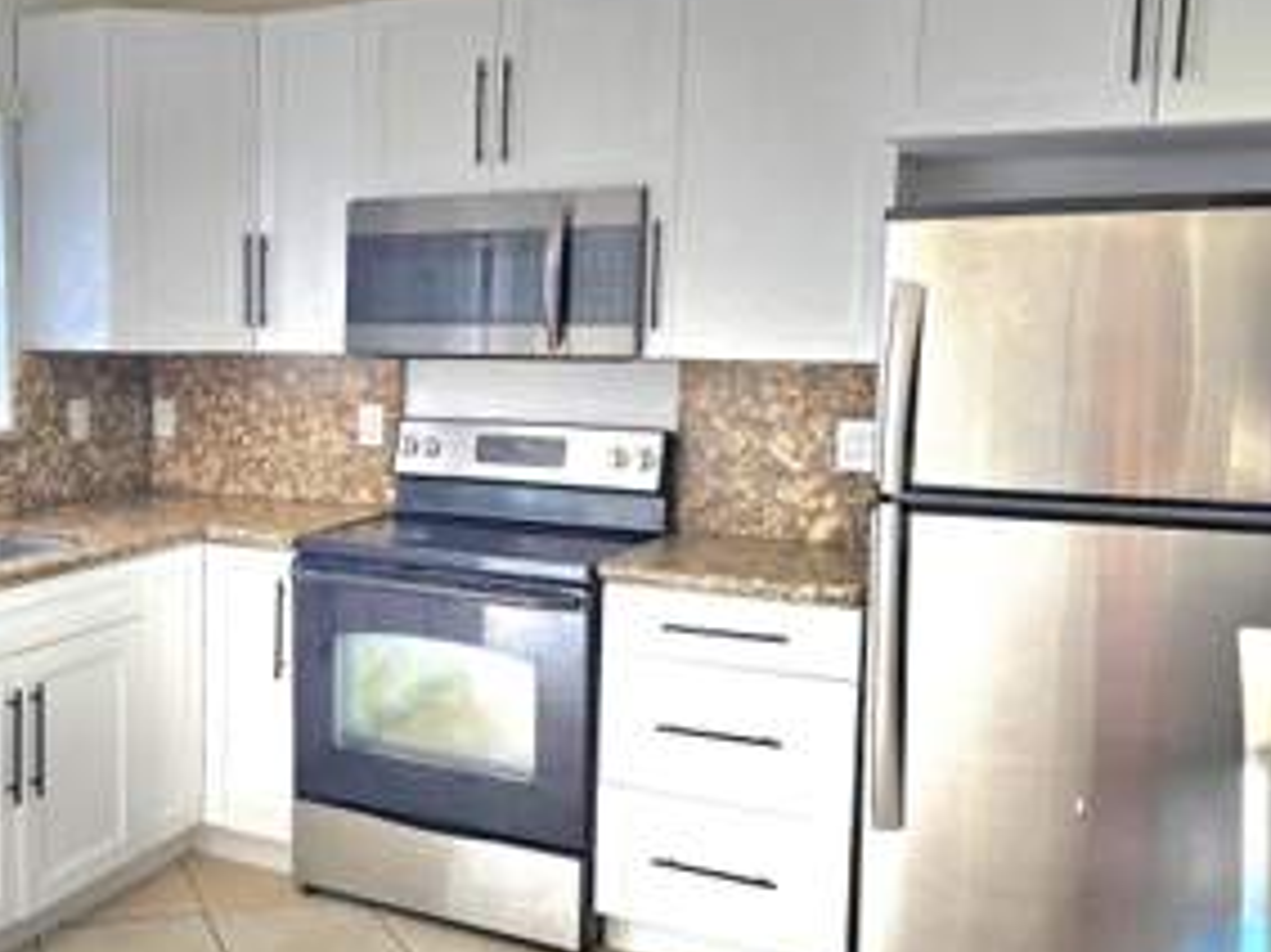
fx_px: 1431
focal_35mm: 39
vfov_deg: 36.8
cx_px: 202
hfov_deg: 44.8
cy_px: 447
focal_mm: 6.3
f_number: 1.7
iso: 32
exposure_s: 1/182
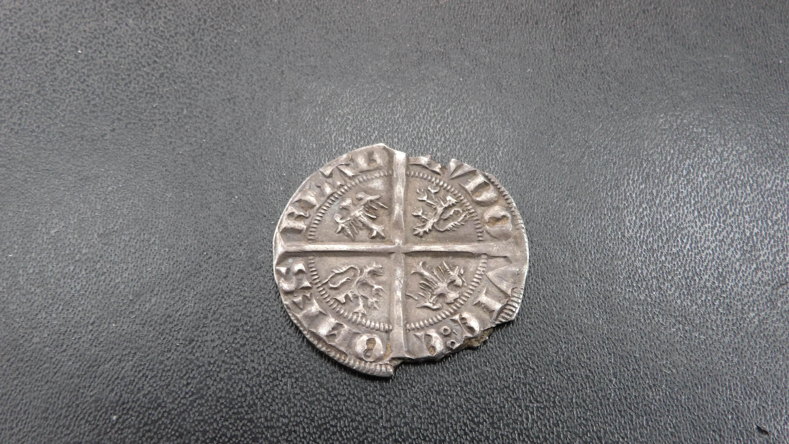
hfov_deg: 44.6
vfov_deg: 26.0
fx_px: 962
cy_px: 248
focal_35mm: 46
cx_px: 396
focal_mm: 7.6
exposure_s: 1/18
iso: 214
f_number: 4.9
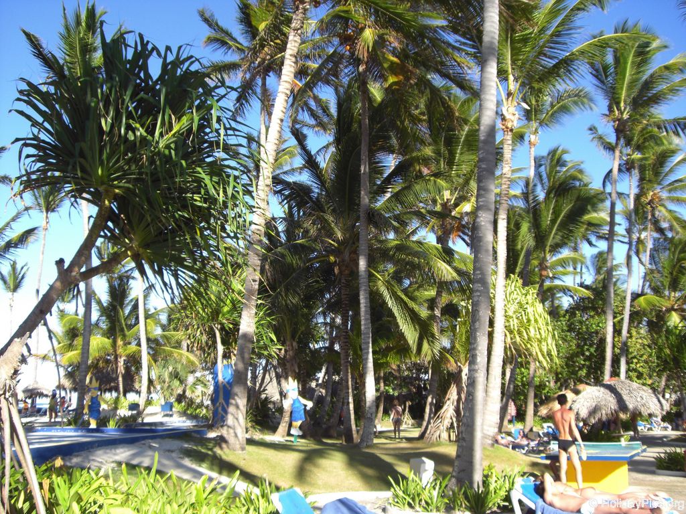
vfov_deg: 37.7
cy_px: 257
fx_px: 753
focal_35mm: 38
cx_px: 343
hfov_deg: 49.0
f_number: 2.7
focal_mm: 6.2
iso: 64
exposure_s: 1/500
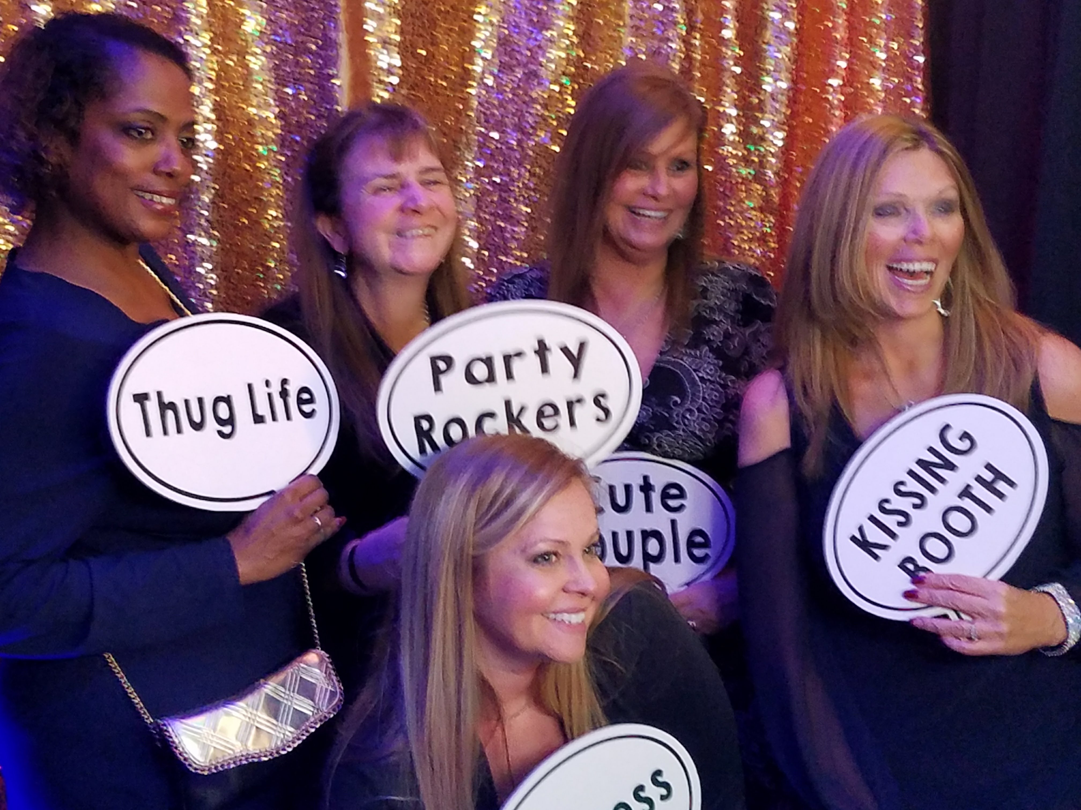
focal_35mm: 26
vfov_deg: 53.1
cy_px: 405
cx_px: 540
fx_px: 812
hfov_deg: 67.3
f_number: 1.7
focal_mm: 4.2
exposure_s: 1/15
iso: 200
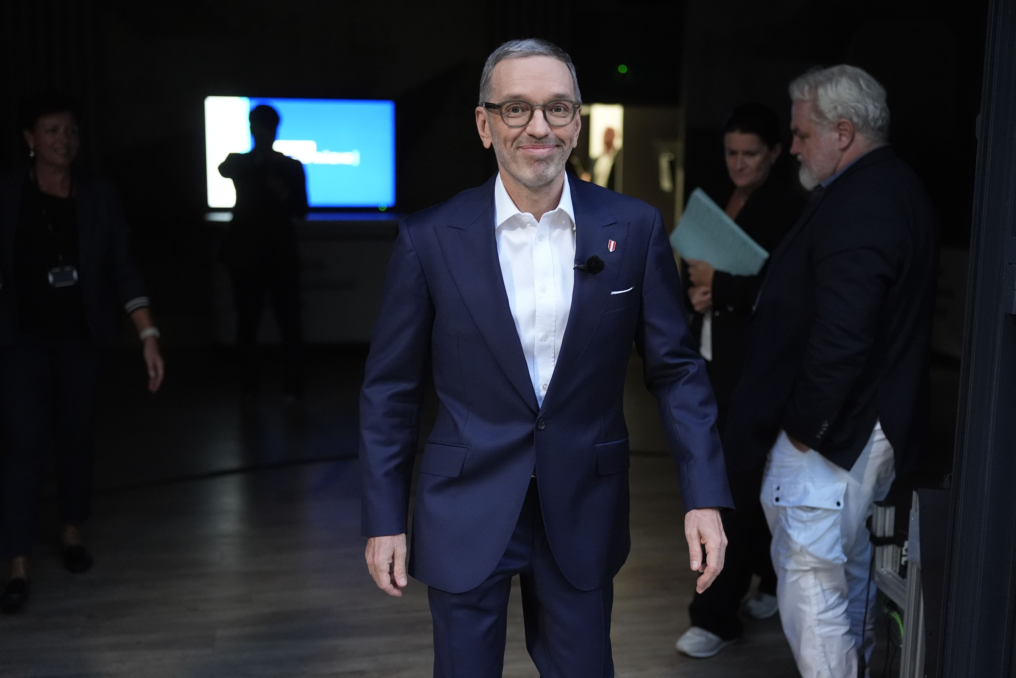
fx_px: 1129
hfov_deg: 48.5
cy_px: 339
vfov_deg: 33.4
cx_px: 508
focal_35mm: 40
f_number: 2.2
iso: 4000
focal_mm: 40
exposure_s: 1/500
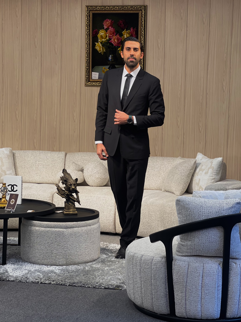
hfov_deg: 19.1
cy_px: 161
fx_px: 715
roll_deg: -0.8
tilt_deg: -3.3
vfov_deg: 25.3
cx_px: 120
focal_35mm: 77
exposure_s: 1/100
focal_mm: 9
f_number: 2.8
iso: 160
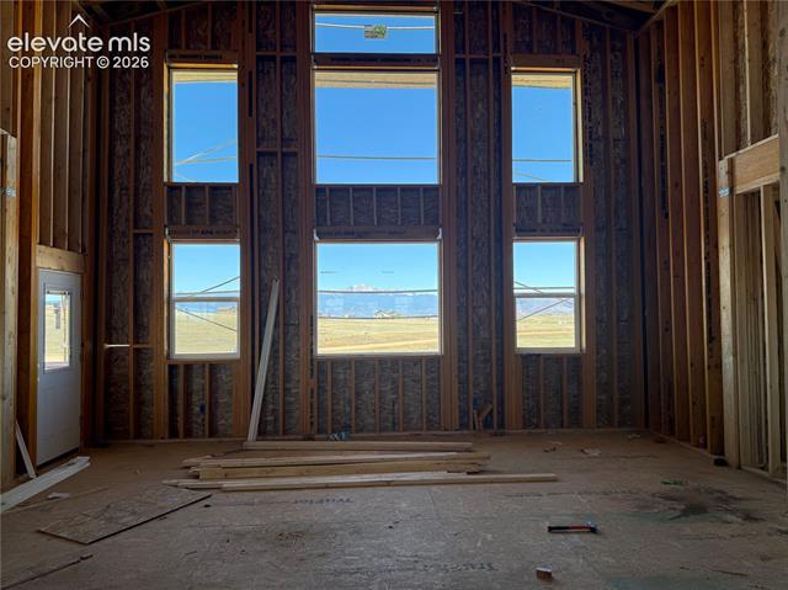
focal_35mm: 24
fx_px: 546
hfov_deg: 71.6
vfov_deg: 56.8
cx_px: 394
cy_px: 295
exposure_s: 1/481
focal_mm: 6.76
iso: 100
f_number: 1.78
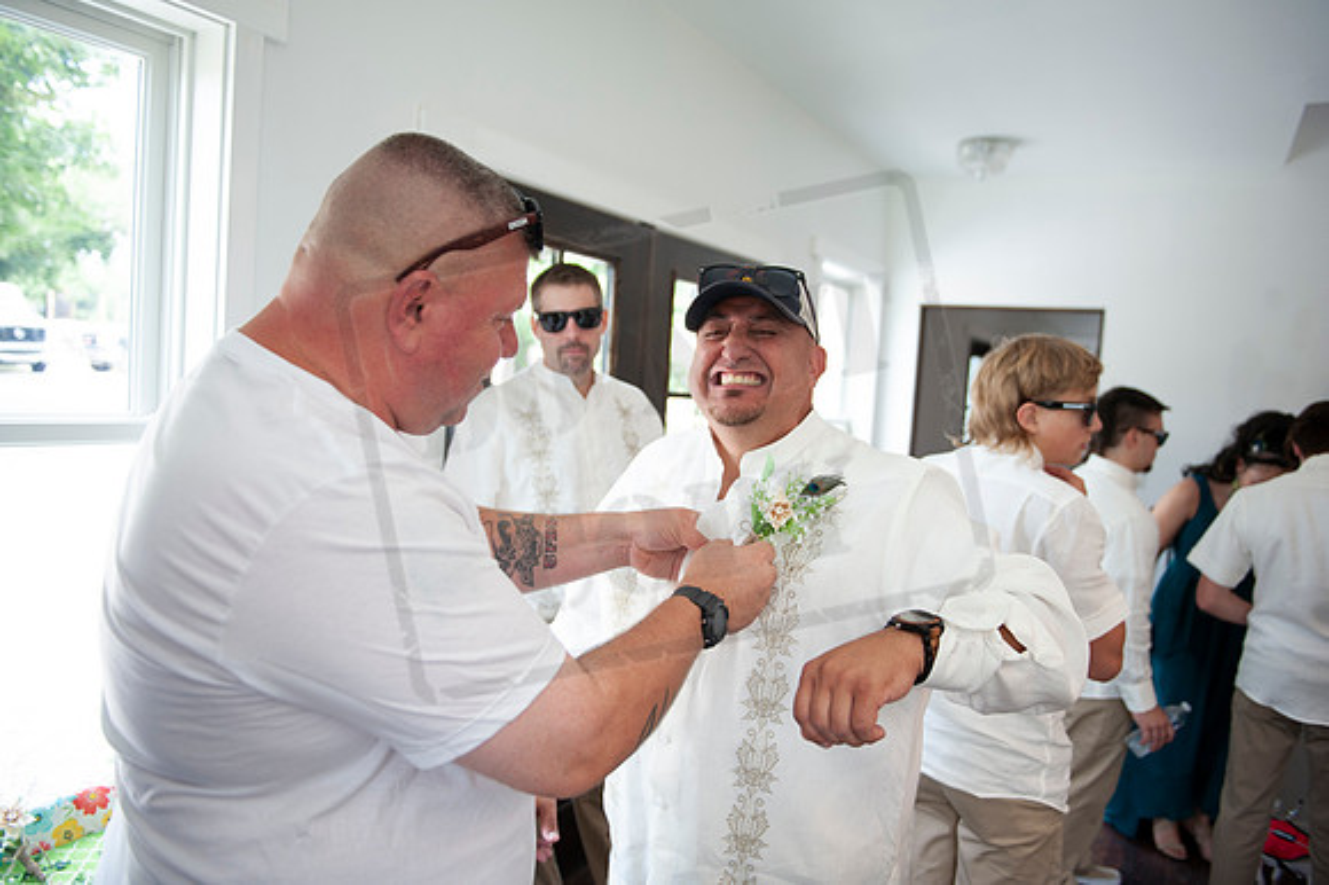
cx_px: 664
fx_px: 996
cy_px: 442
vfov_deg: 47.9
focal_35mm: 27
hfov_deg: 67.4
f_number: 2.8
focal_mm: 27
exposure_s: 1/200
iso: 400
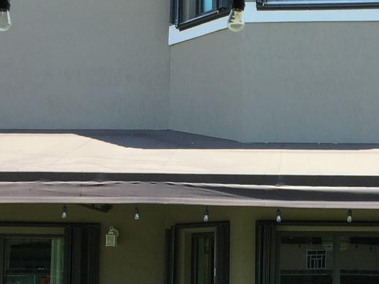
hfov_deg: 21.7
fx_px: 985
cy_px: 232
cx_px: 240
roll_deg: -1.9
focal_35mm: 90
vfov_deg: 16.3
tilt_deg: +4.1
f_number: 2.2
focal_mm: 4.15
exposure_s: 1/599
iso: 32
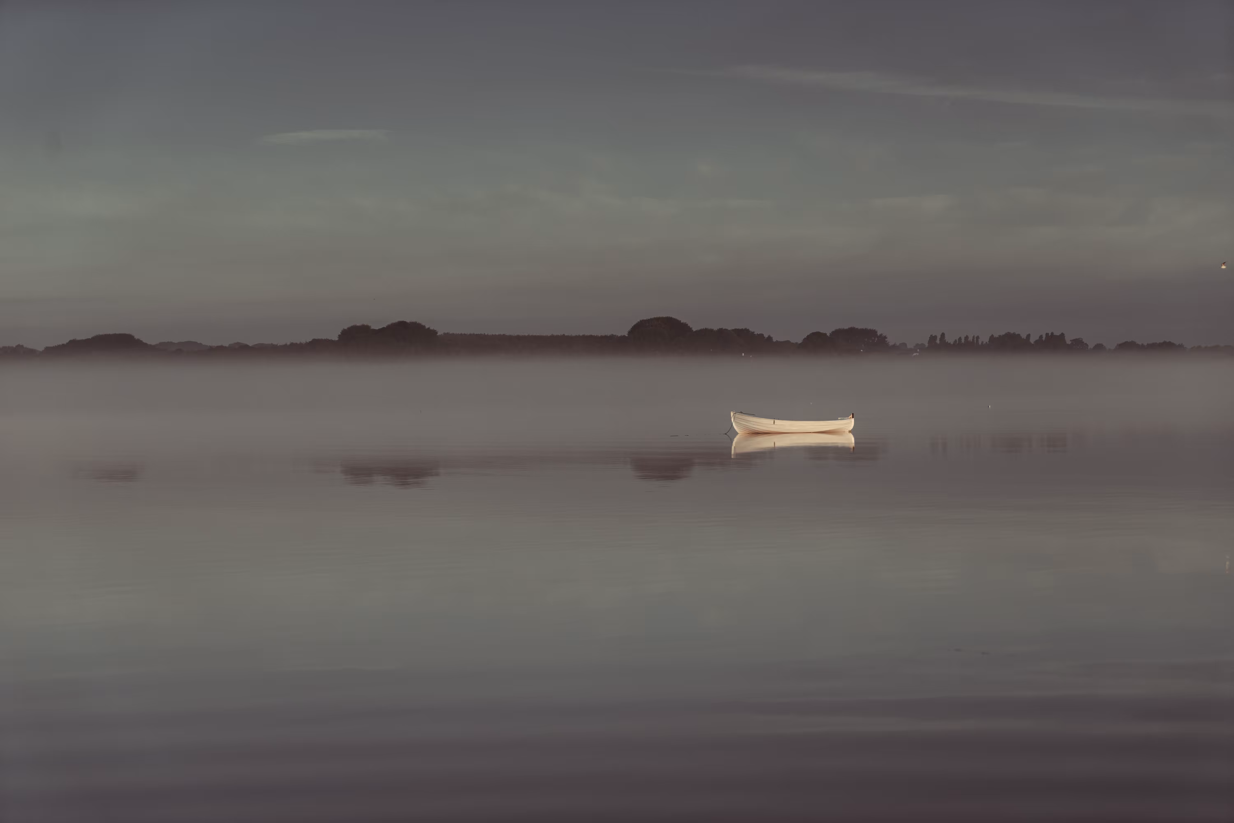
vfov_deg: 19.5
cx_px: 617
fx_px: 2399
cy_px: 412
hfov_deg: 28.8
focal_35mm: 70
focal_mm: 70
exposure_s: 1/640
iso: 100
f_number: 4
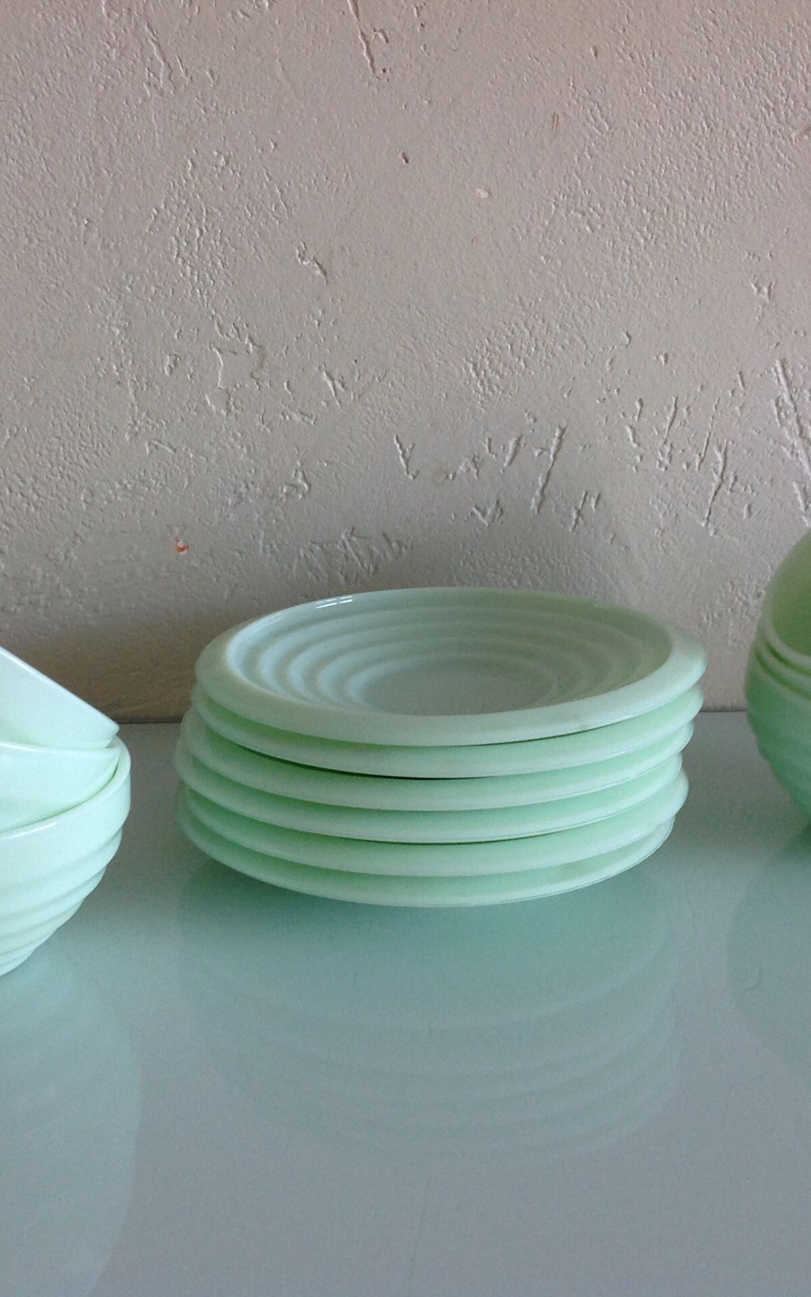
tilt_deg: -17.6
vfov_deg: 40.3
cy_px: 646
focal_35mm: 50
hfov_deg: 25.8
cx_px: 395
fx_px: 1768
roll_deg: -0.7
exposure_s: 1/15
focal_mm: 4.28
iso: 64
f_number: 2.4
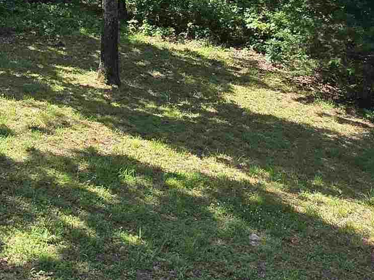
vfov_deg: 25.3
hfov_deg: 34.7
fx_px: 583
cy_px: -21
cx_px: 88
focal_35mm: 54
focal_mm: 2.2
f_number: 2.2
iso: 50
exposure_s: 1/871
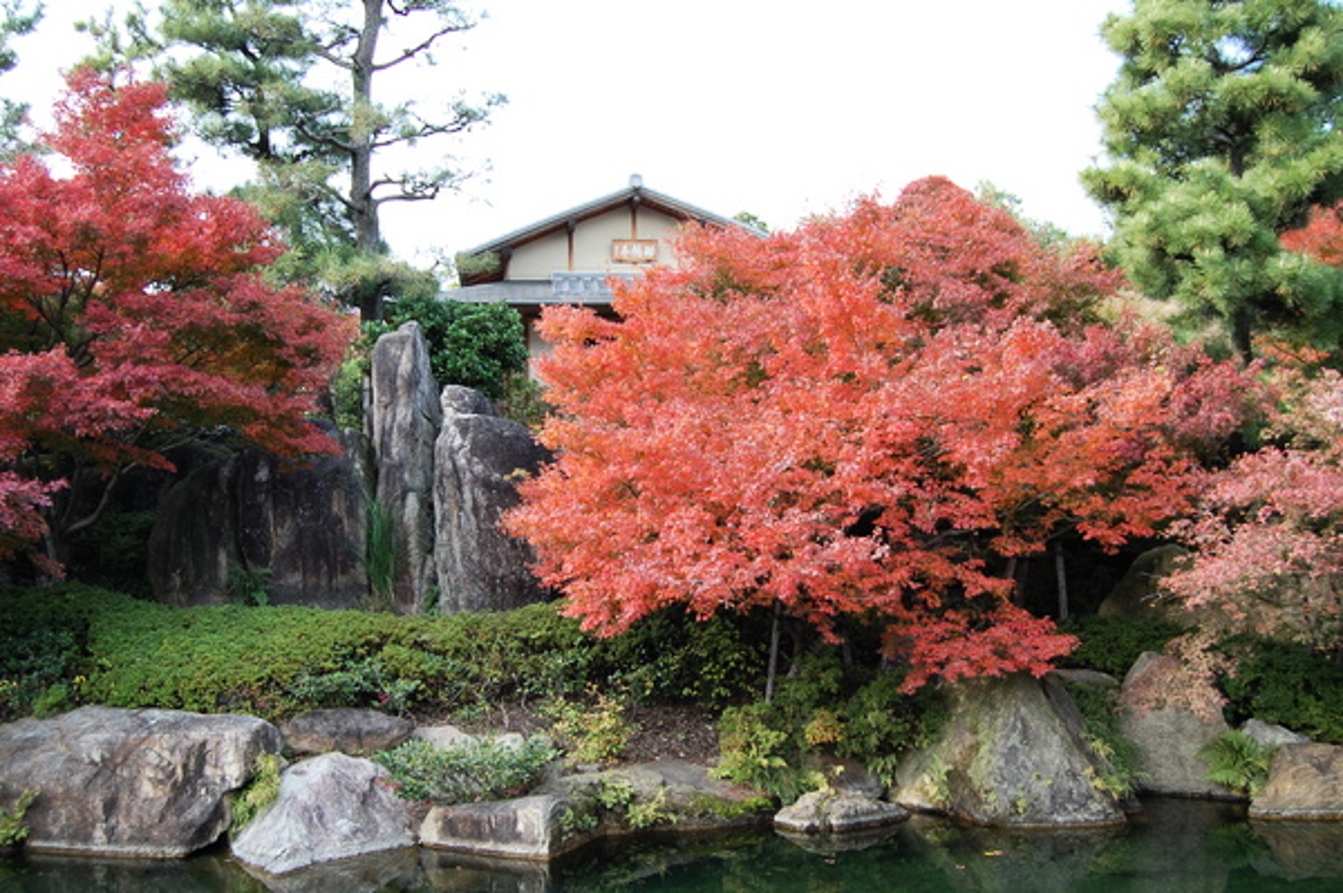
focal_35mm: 34
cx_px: 672
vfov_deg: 38.3
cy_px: 446
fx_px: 1286
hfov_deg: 55.1
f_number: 5.6
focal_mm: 23
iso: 200
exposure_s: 1/125
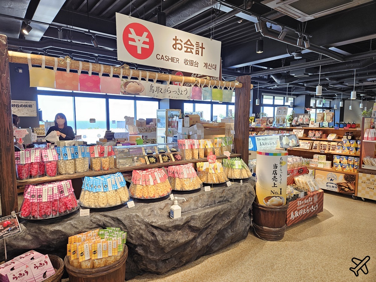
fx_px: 250
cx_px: 188
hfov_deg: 73.9
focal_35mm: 23
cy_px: 141
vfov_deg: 58.9
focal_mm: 5.4
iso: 100
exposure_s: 1/120
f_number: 1.8
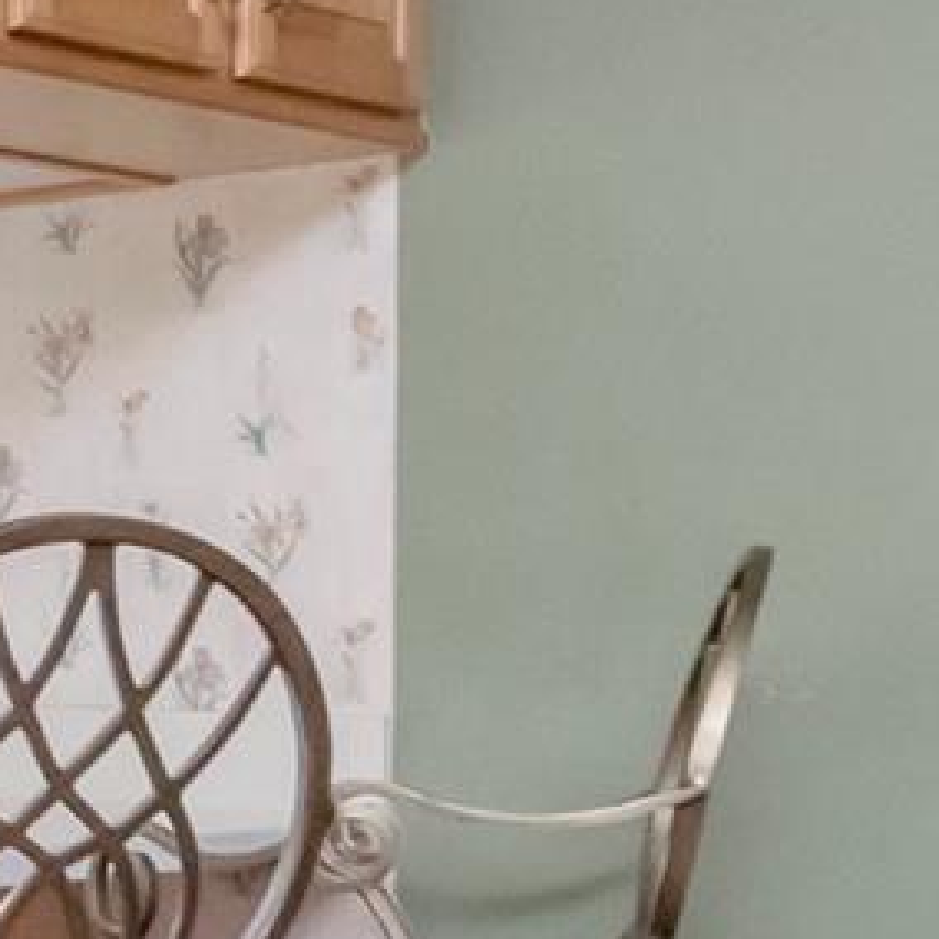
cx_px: -1177
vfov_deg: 18.5
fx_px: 2866
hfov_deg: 14.1
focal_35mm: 93
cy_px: 721
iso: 5000
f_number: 6.3
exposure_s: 1/200
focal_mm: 13
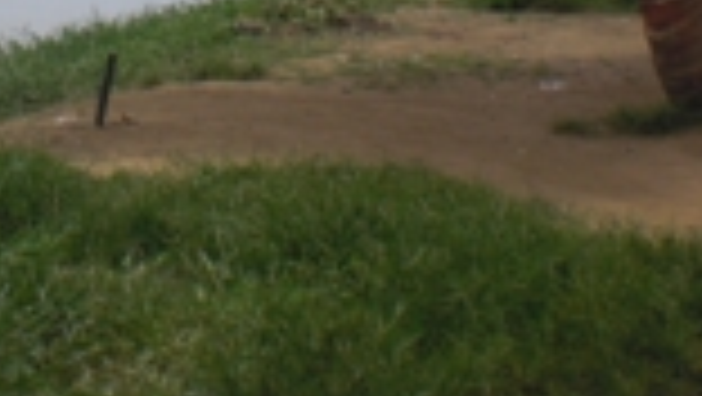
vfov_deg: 9.8
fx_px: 2217
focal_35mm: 119
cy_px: -238
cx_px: -27
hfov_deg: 17.5
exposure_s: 1/500
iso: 64
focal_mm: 6.3
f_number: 5.6
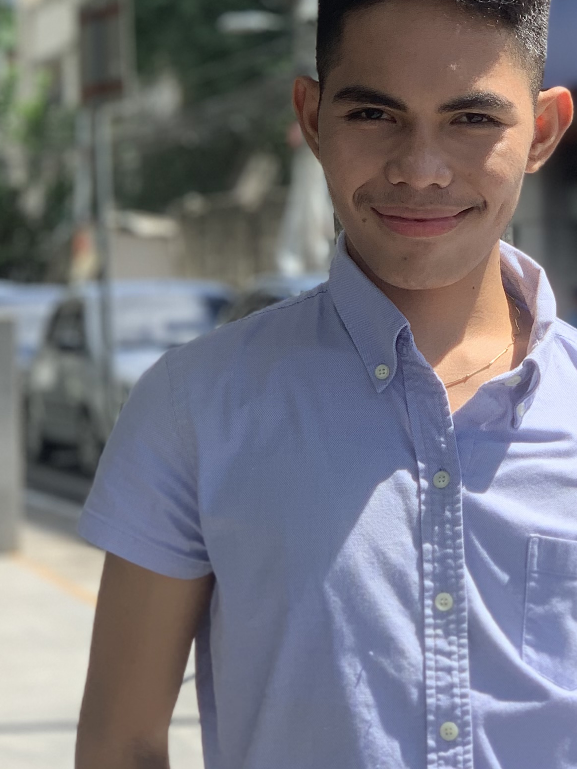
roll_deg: +0.8
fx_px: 3000
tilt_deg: +3.3
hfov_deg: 10.9
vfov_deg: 14.5
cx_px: 531
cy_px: 140
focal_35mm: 135
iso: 16
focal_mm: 6
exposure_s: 1/289
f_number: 2.4
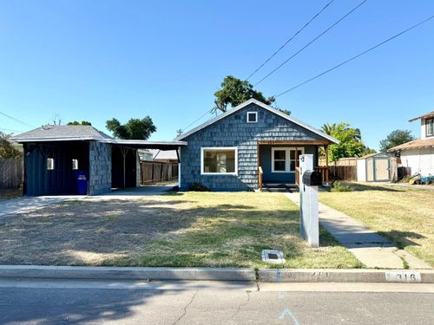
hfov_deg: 71.6
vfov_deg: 56.8
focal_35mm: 24
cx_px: 217
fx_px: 301
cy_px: 162
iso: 80
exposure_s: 1/3584
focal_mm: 6.76
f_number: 1.78
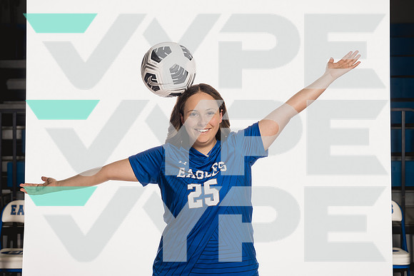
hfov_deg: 26.8
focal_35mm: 76
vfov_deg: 18.0
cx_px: 208
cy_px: 134
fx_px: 870
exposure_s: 1/250
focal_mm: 70
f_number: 5.6
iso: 400
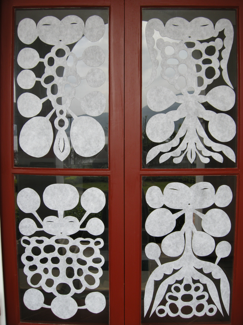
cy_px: 162
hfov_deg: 40.7
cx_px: 122
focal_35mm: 35
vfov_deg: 52.6
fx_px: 328
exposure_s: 1/94.2
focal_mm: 7.5
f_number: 3.4
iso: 64
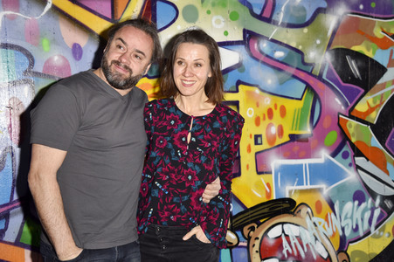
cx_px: 197
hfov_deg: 38.2
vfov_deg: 26.0
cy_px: 131
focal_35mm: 52
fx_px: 569
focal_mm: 52
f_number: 5.6
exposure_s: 1/100
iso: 500
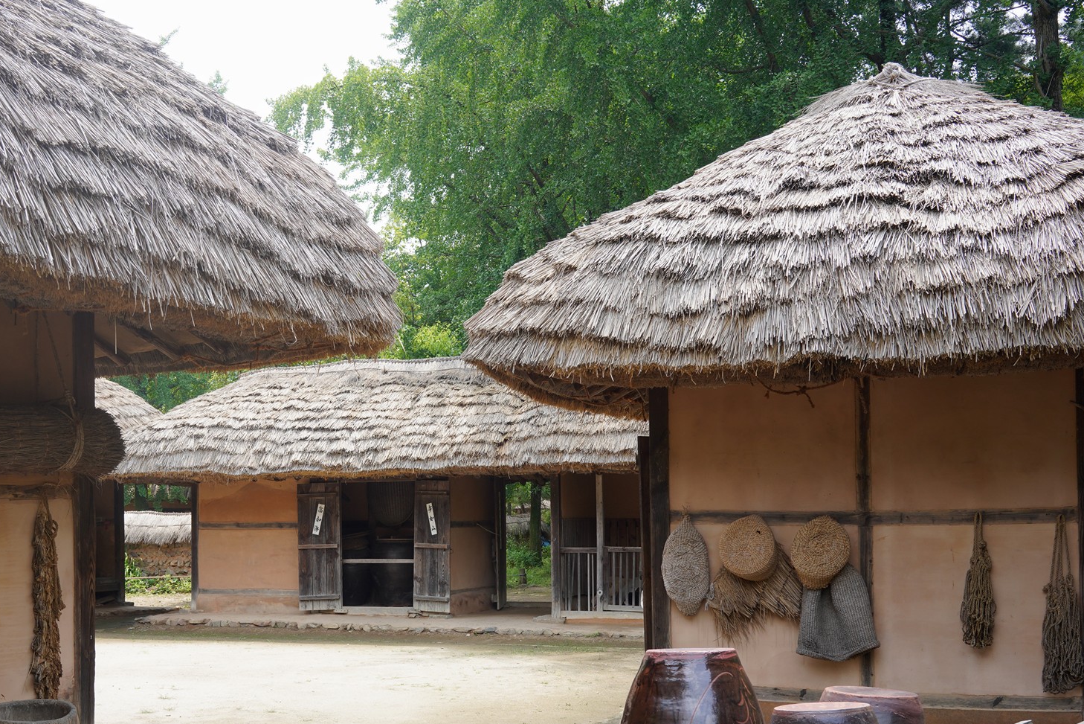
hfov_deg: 41.0
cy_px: 493
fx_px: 1446
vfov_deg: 27.9
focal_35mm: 48
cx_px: 471
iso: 200
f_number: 9
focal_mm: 35
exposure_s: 1/100
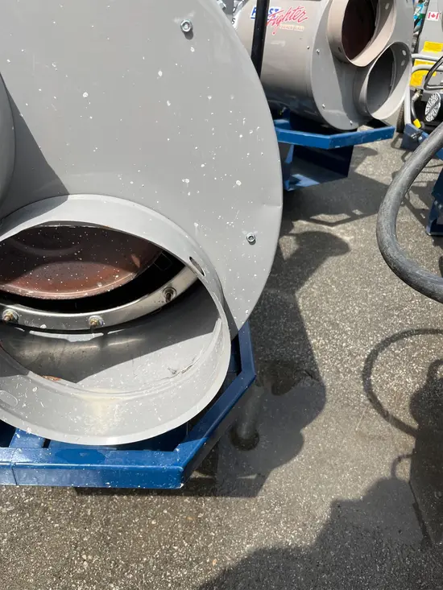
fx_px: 444
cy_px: 295
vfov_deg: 67.3
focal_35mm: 26
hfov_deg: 53.1
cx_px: 222
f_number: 1.6
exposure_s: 1/3215
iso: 50
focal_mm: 5.1
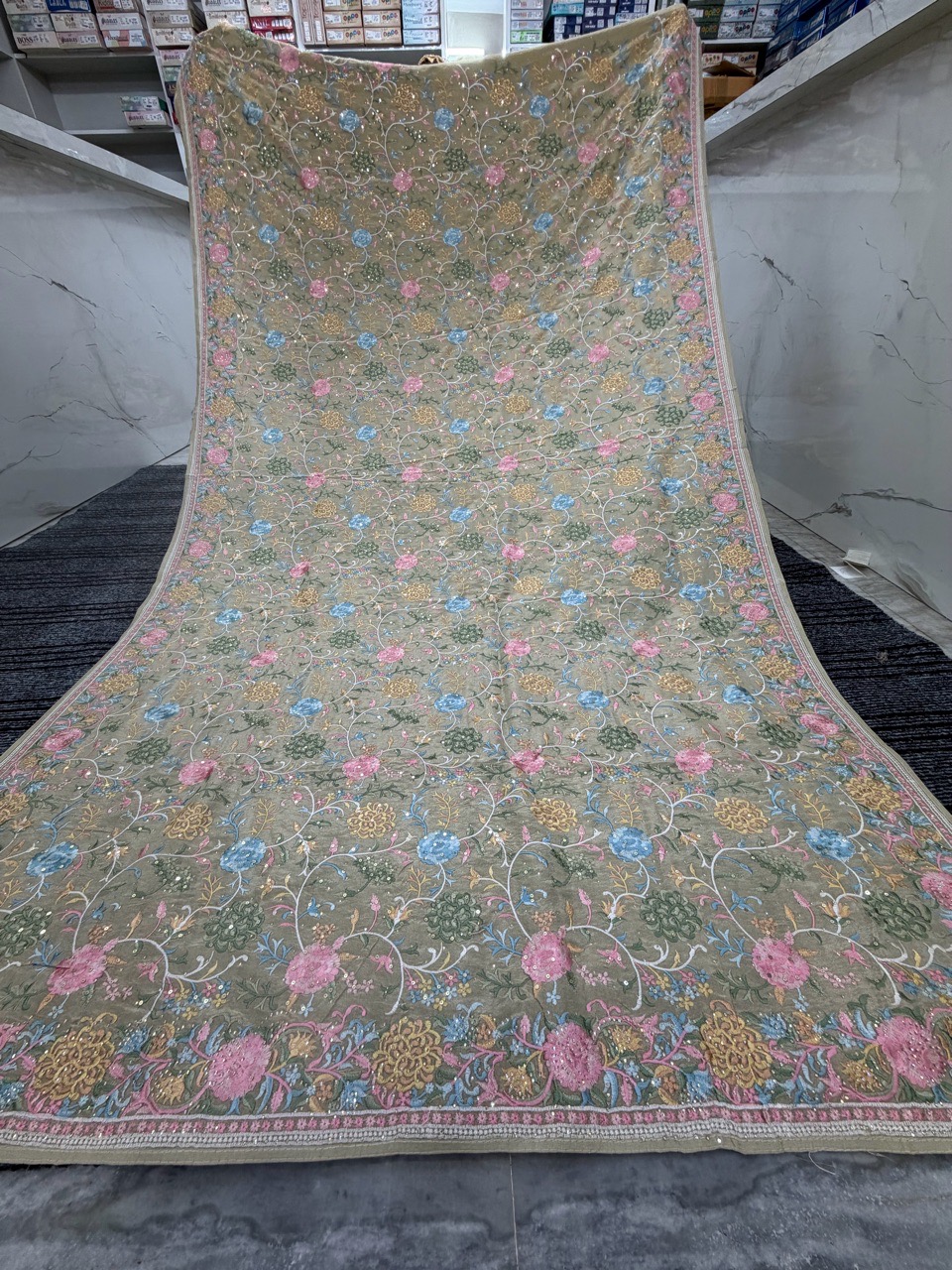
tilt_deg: -32.0
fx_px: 513
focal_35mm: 14
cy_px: 635
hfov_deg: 85.7
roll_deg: +1.2
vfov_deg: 102.1
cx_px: 476
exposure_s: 1/100
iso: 100
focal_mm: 2.22
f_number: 2.2
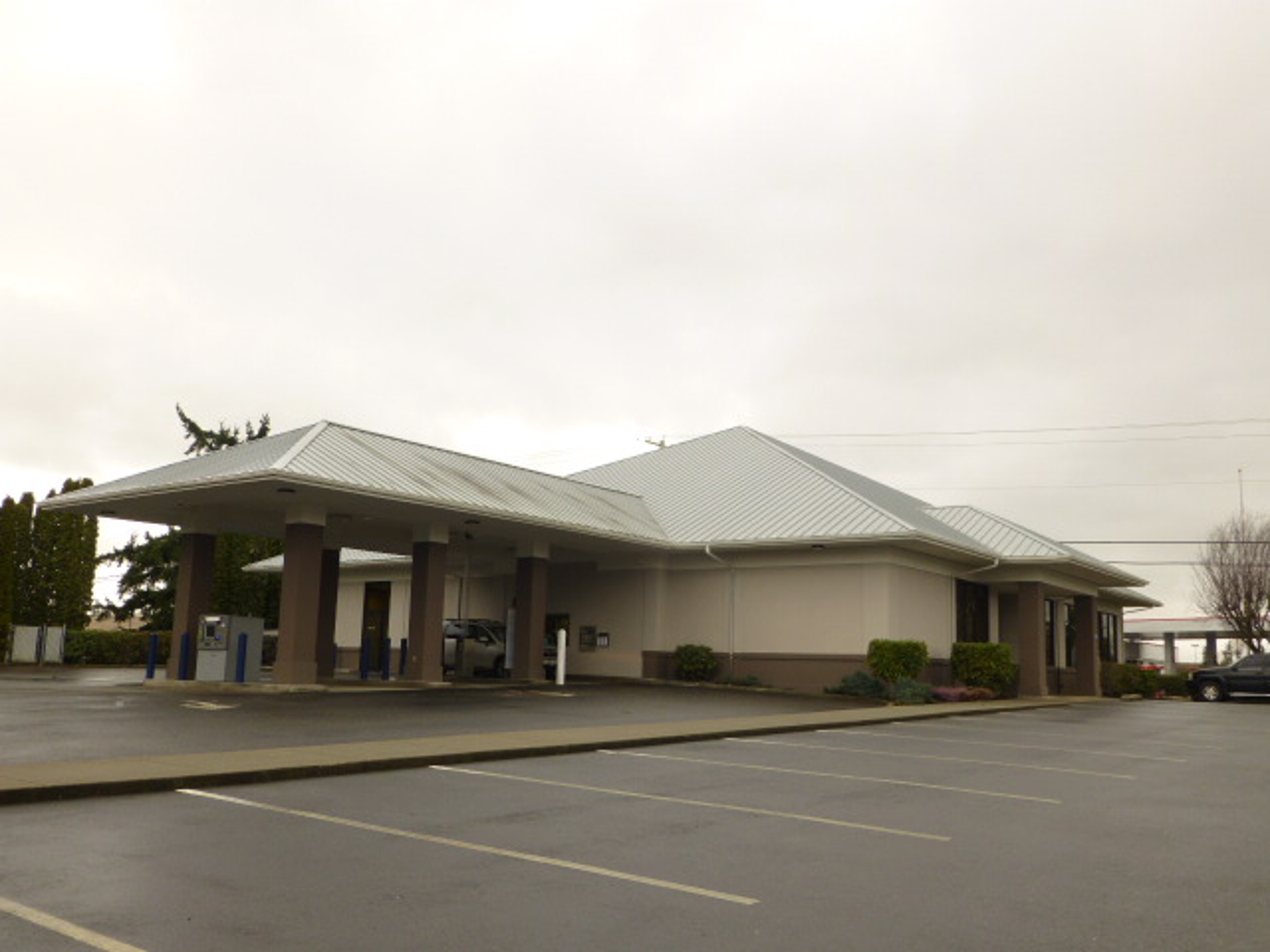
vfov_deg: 46.8
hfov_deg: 60.0
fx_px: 1101
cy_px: 476
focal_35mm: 30
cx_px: 635
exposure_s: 1/125
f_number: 4
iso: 100
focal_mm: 5.4
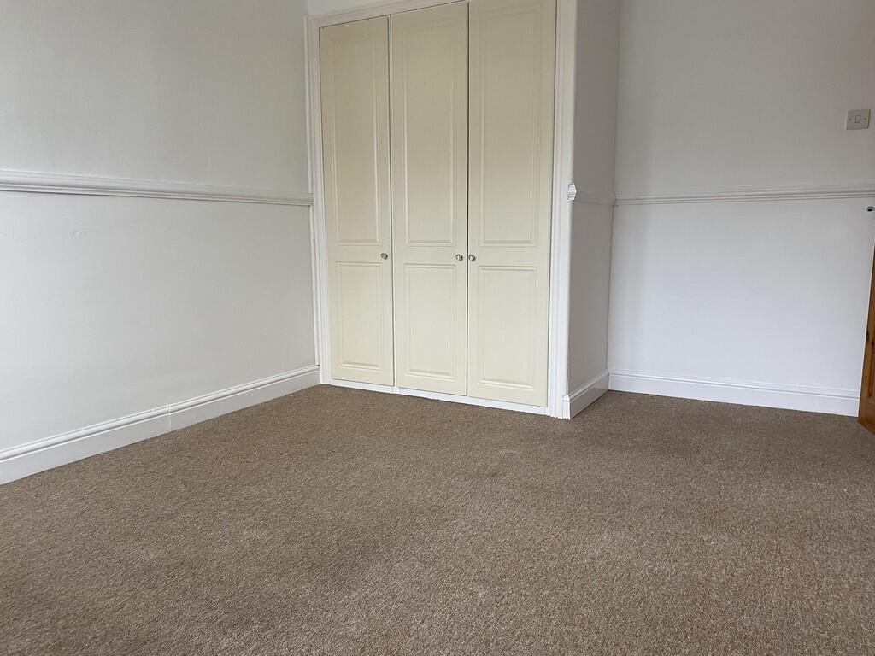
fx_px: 657
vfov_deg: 53.1
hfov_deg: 67.3
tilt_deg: -9.6
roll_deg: +0.0
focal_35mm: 26
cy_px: 328
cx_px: 438
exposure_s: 1/61
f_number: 1.8
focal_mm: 4.25
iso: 125
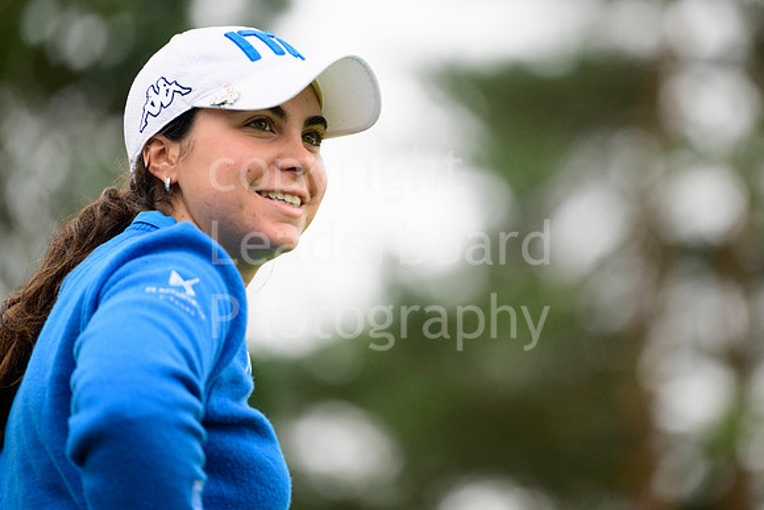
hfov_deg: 8.3
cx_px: 473
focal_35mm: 247
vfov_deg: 5.6
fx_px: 5248
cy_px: 195
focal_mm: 200
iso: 1000
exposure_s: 1/1600
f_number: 2.8
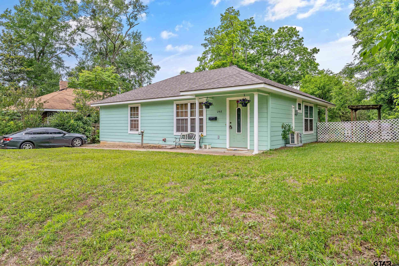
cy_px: 133
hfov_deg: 78.6
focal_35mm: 22
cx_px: 200
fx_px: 244
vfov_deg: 57.2
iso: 800
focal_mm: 22
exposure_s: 1/100
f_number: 8
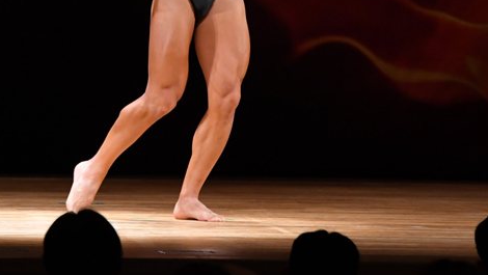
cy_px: 24
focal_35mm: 440
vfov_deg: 2.8
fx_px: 5697
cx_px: 166
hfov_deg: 4.9
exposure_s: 1/400
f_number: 5.6
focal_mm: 170
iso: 4000
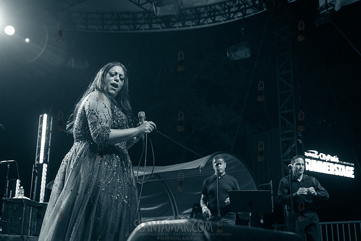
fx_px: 481
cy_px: 120
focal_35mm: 48
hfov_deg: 41.1
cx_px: 180
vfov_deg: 28.1
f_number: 4
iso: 2500
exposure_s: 1/640
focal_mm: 48
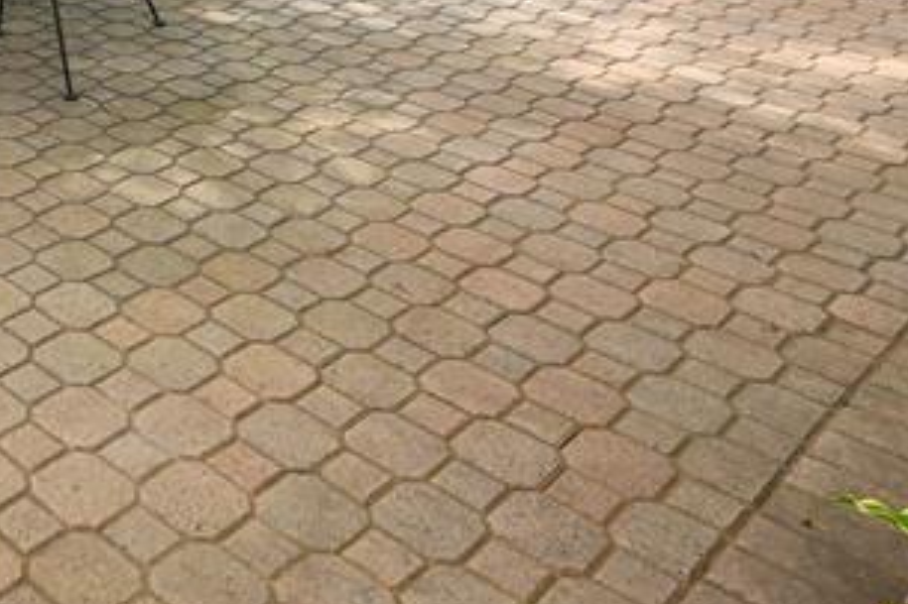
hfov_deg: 34.9
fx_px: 1185
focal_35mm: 47
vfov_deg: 22.2
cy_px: -360
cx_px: -131
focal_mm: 14
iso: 160
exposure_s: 1/80
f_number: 8
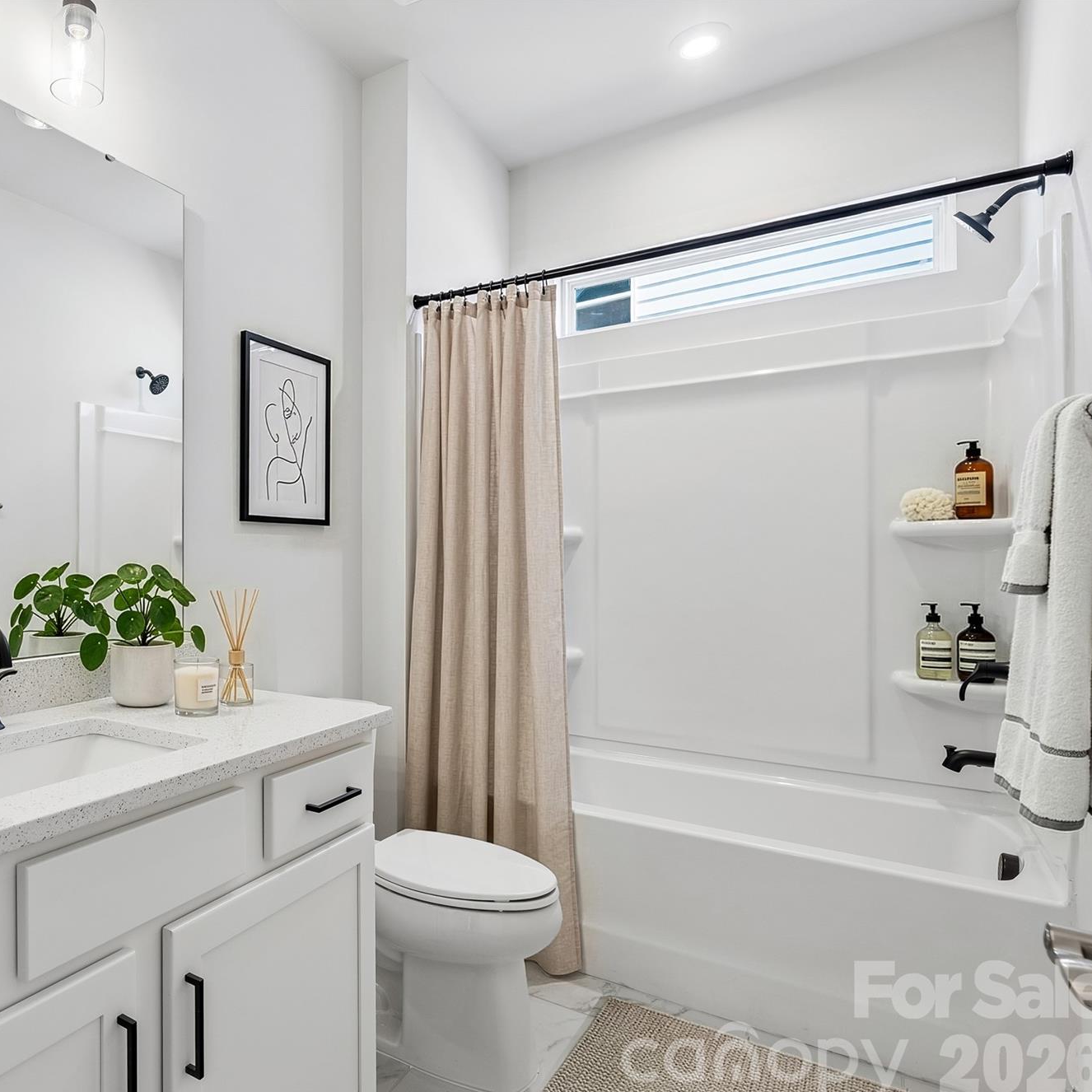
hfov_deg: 67.6
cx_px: 273
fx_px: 749
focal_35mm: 21
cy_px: 560
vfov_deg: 72.1
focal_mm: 16
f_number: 8
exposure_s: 1/20
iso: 400
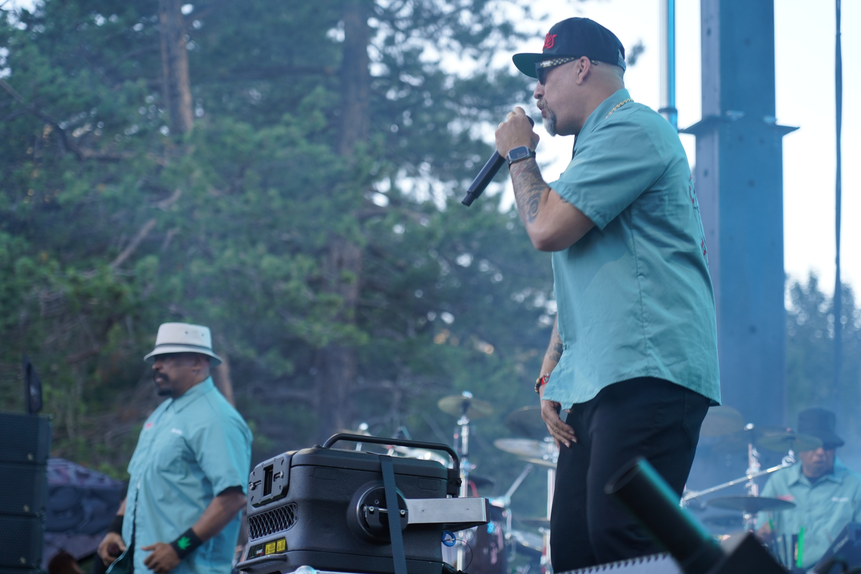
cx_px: 430
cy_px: 287
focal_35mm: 105
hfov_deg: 19.5
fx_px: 2511
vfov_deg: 13.0
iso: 250
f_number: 4
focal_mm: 105
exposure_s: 1/125
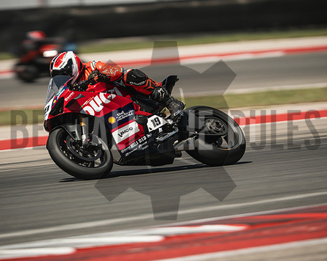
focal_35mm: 514
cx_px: 165
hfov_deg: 3.8
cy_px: 131
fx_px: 4974
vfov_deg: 3.0
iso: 400
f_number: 2.8
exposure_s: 1/320
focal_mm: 280
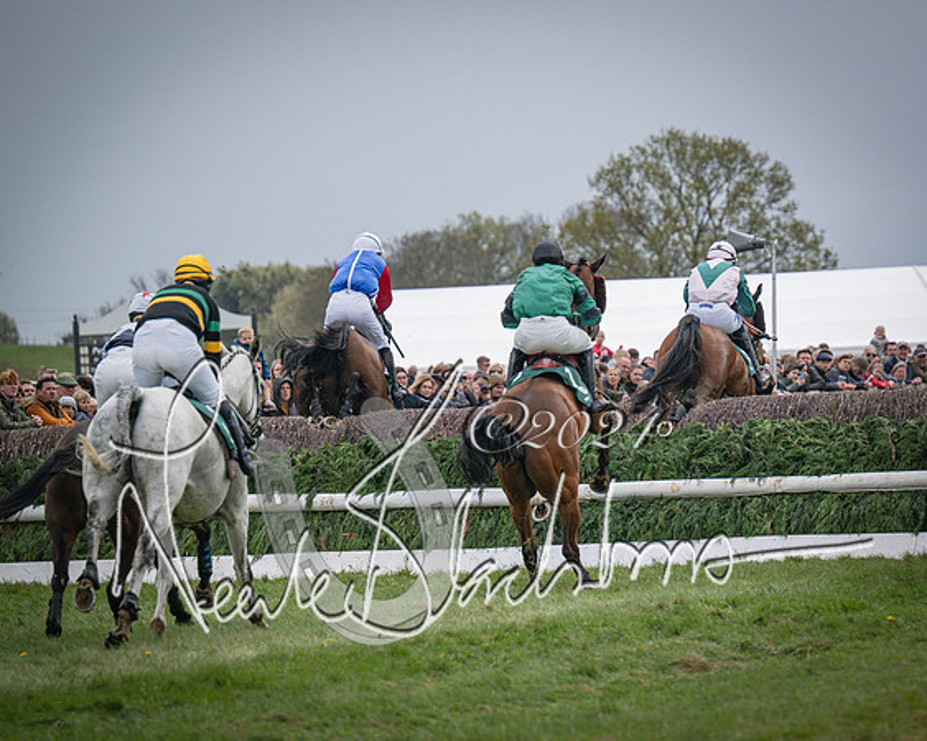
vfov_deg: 5.4
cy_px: 480
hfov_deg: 6.7
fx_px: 7895
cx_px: 785
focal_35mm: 288
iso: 400
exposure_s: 1/4000
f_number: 4
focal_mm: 180
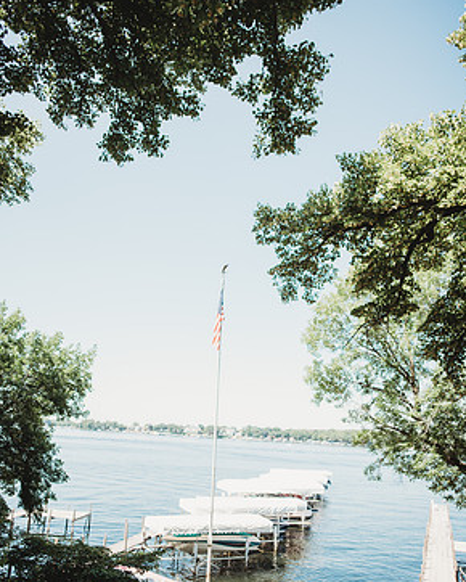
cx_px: 228
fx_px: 482
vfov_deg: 62.1
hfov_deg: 51.6
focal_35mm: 28
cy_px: 314
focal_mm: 24
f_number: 2.2
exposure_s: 1/800
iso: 100
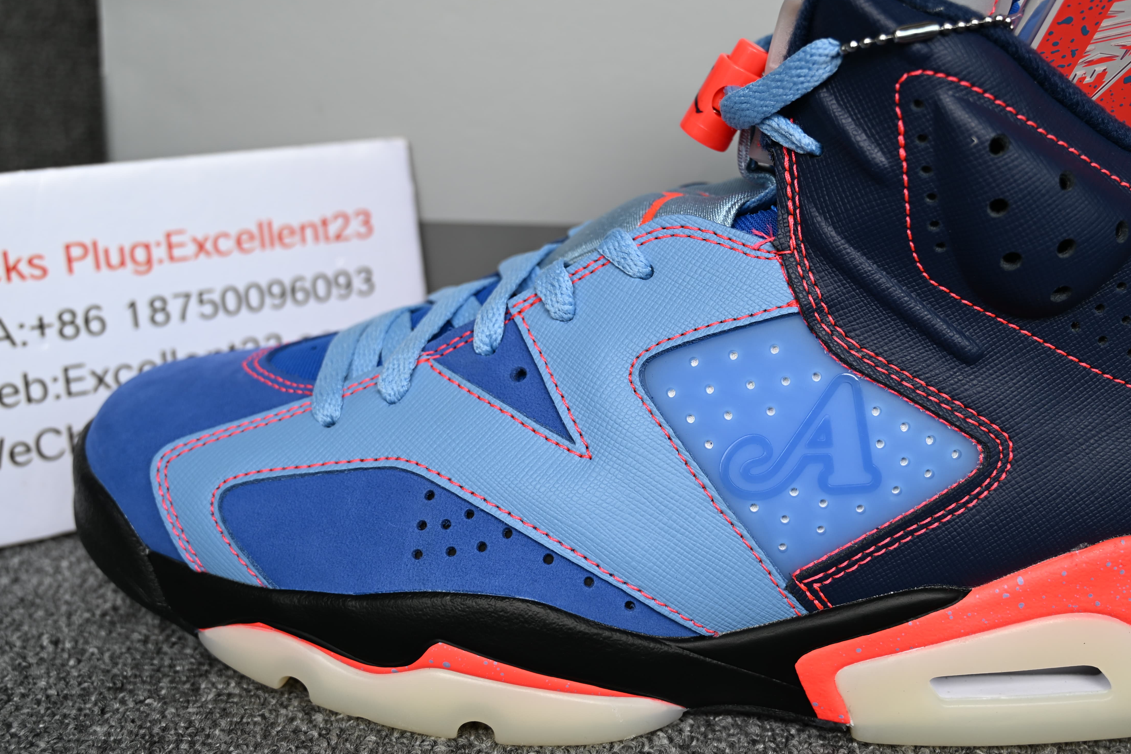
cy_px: 301
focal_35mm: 44
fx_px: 1382
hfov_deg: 44.3
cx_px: 669
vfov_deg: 30.4
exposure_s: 1/100
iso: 100
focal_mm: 32
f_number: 5
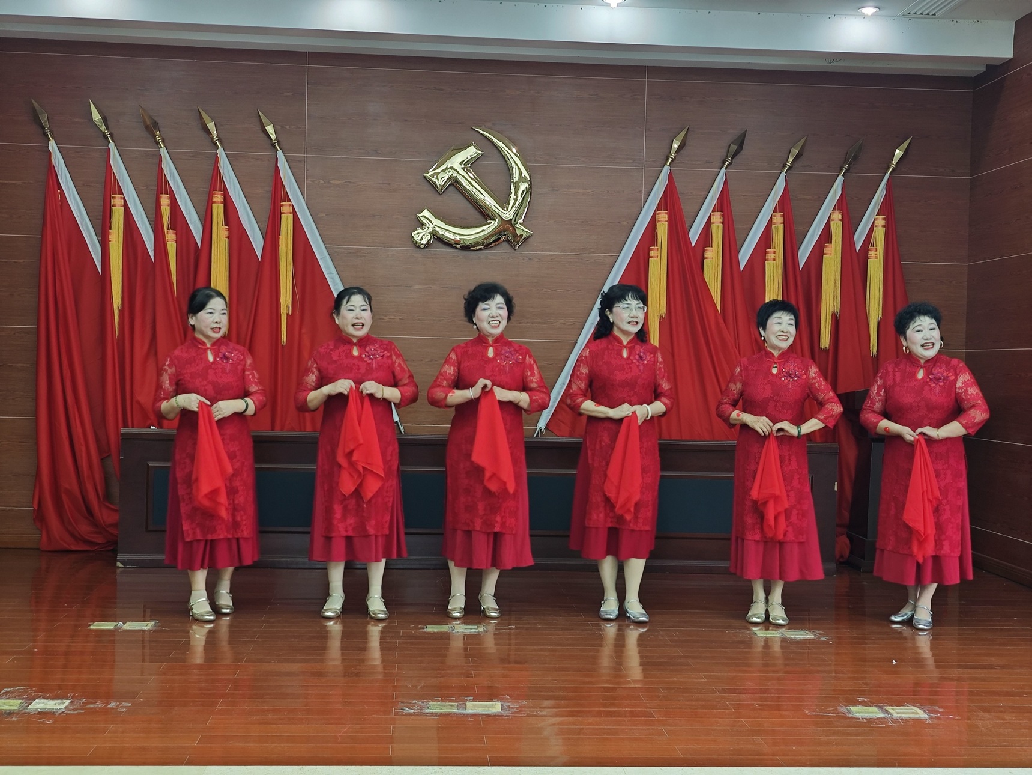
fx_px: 1372
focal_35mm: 46
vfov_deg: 31.5
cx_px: 516
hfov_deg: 41.2
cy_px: 388
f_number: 1.6
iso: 125
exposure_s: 1/50
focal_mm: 6.55
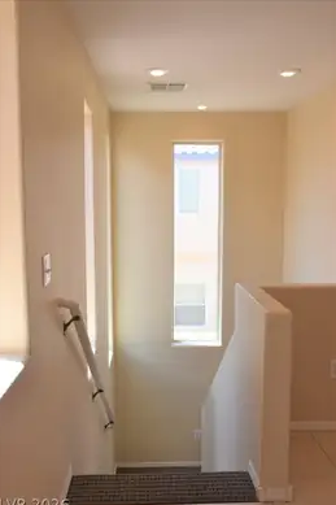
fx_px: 498
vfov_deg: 53.8
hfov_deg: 37.3
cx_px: 168
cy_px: 257
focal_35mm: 36
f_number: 8
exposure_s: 1/250
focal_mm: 23
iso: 400
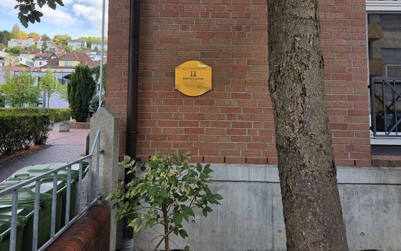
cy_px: 90
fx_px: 295
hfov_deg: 68.3
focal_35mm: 27
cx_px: 188
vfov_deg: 45.5
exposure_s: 1/914
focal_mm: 5.4
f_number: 1.8
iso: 80
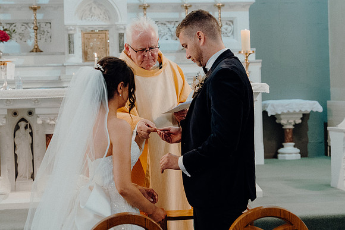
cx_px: 172
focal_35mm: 82
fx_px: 786
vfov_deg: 16.7
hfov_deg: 24.8
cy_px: 115
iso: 4000
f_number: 3.5
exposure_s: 1/160
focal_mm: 55
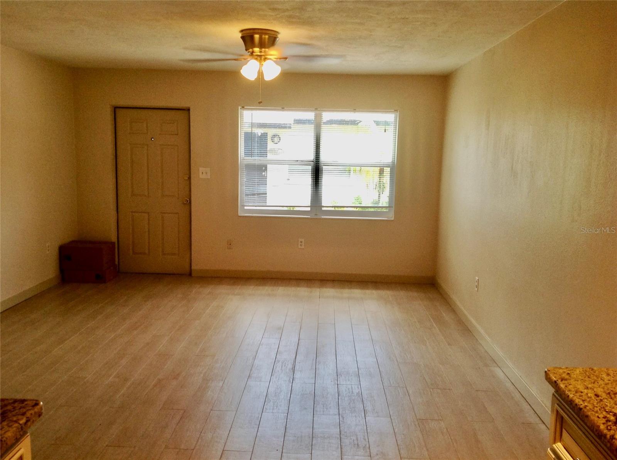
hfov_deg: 52.7
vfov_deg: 40.6
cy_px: 230
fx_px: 623
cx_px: 308
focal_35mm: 35
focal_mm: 4.28
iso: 64
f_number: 2.4
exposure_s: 1/40
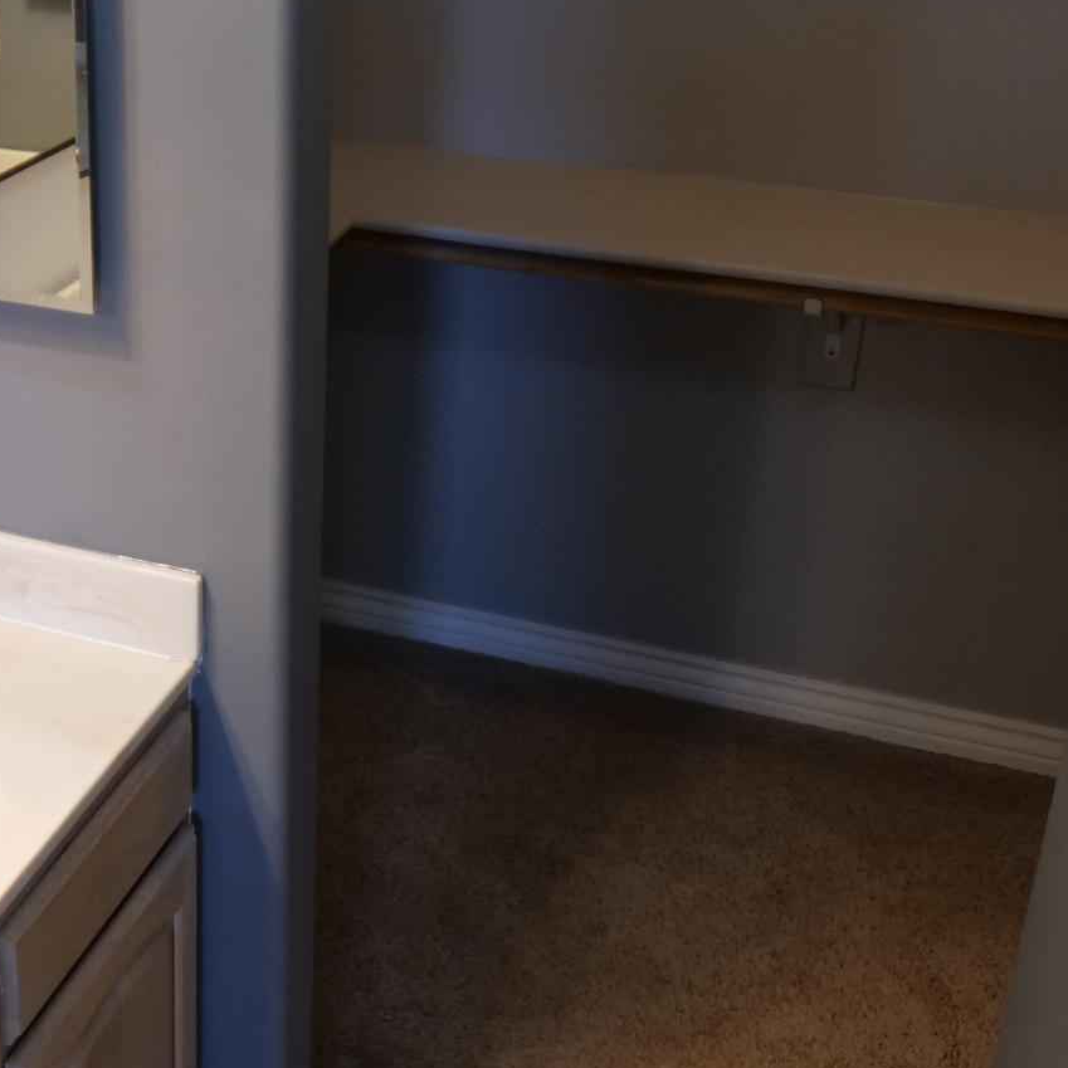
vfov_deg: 34.0
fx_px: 1745
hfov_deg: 32.8
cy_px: 518
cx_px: 177
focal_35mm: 50
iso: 400
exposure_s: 1/80
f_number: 2.8
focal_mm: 8
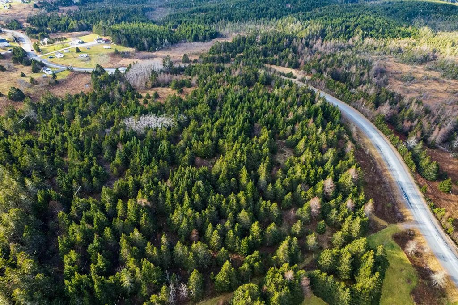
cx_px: 229
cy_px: 152
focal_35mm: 22
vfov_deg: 57.2
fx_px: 280
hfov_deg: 78.6
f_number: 2.8
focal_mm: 8.38
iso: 100
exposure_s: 1/320
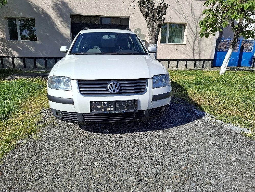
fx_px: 169
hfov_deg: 73.9
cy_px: 96
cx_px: 128
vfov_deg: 58.9
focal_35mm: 23
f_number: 1.8
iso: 50
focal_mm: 5.54
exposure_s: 1/3333
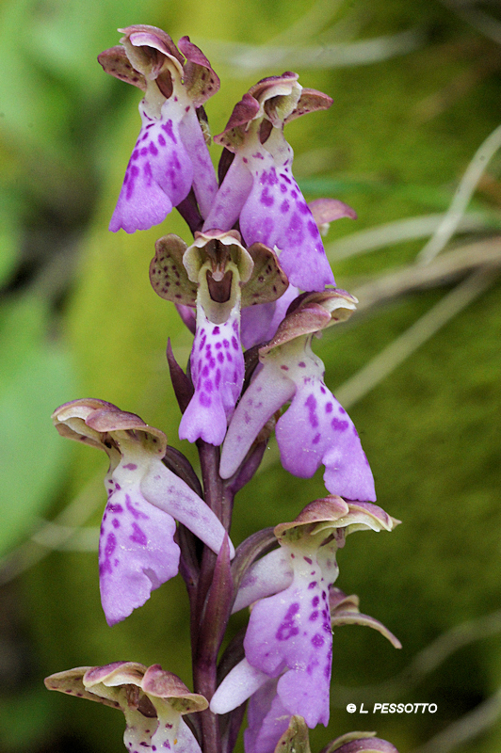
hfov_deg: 10.1
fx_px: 2823
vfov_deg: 15.2
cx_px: 250
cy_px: 376
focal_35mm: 135
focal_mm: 90
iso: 1600
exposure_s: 1/60
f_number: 16
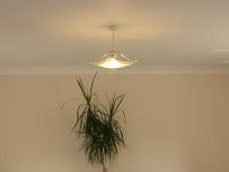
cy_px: 145
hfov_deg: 26.3
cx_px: 102
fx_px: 490
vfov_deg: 19.6
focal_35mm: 74
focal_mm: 5.8
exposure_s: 1/30
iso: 50
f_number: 2.8
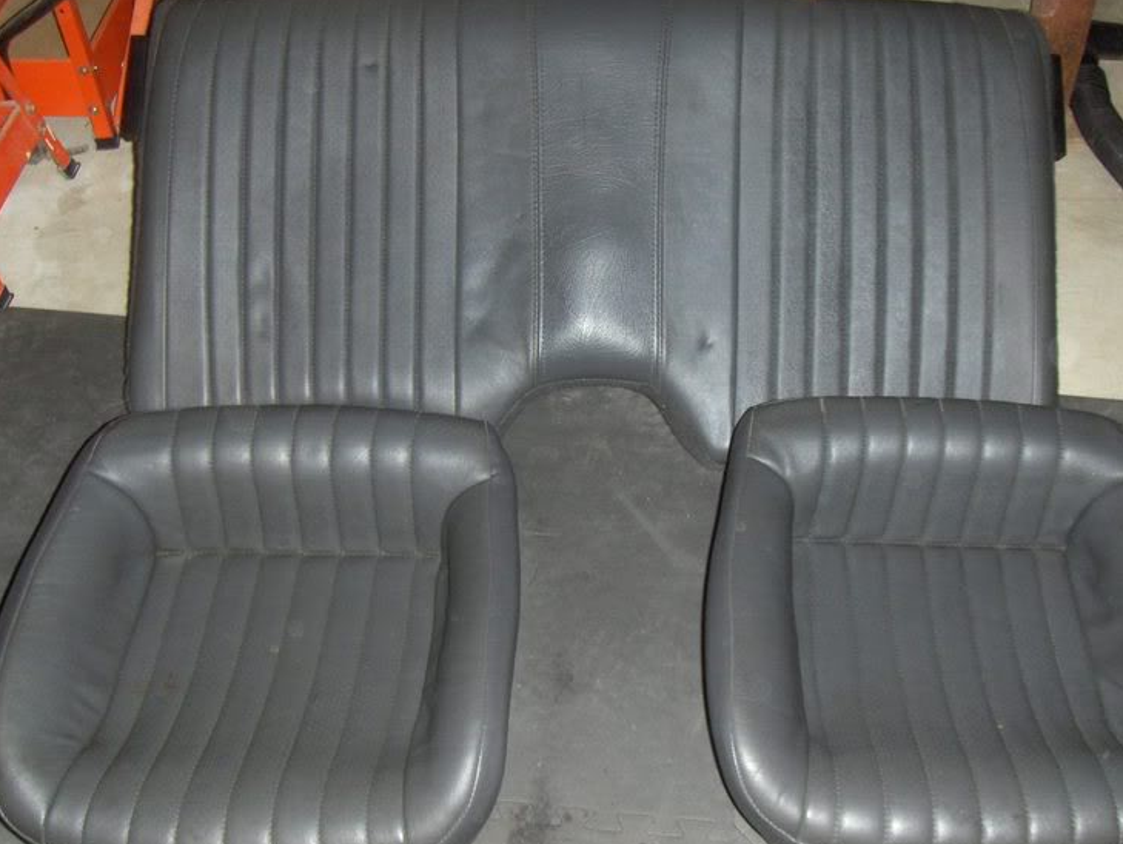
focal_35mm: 45
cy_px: 431
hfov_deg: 42.0
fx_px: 1461
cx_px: 612
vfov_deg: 32.2
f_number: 3.5
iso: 100
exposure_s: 1/60
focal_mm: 6.5
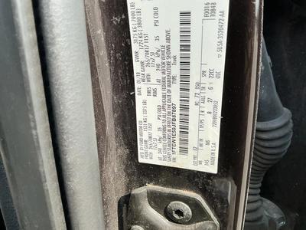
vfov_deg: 49.7
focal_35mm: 28
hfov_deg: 63.4
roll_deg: +0.3
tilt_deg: -25.6
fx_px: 248
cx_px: 153
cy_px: 115
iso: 25
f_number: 1.8
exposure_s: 1/419
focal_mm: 3
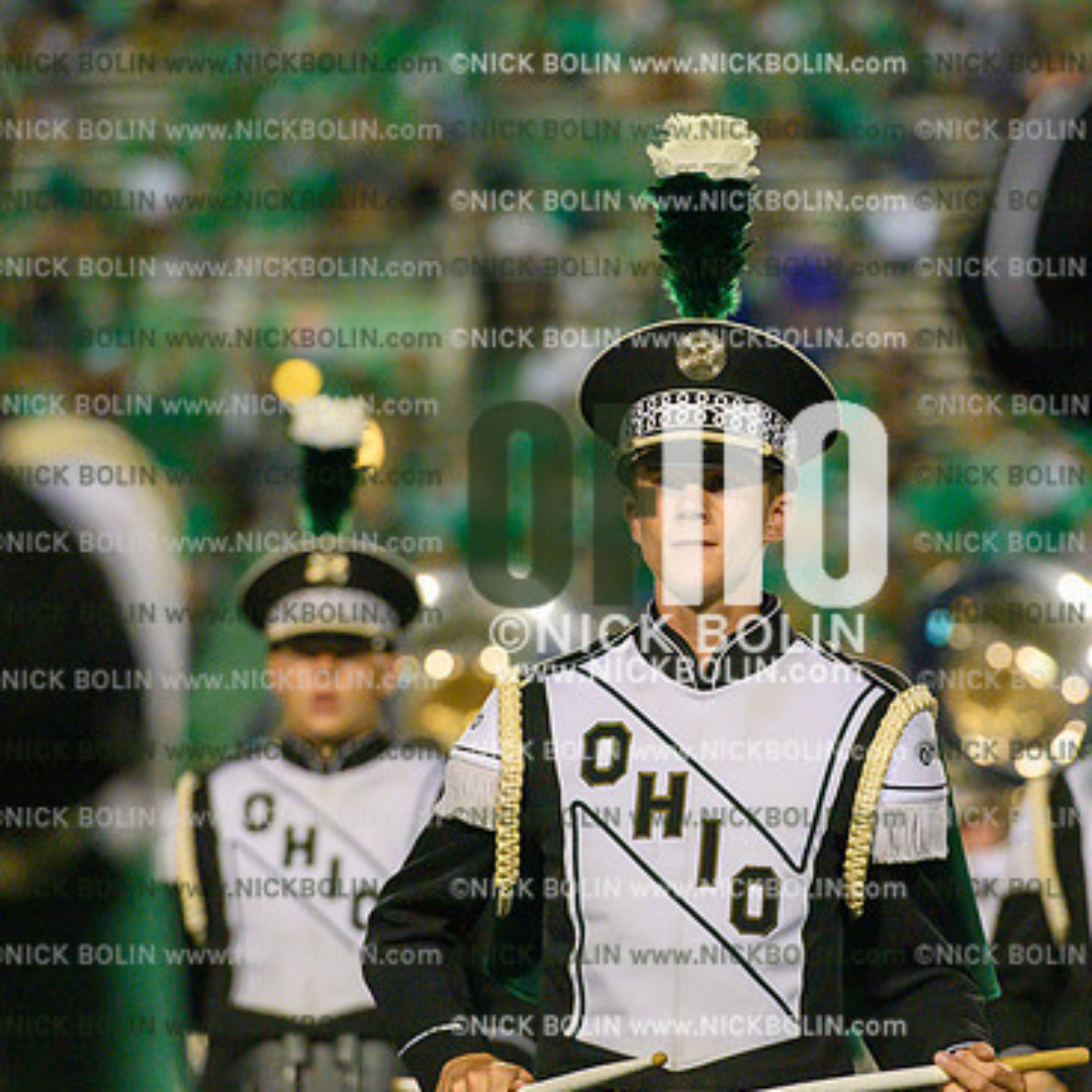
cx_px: 677
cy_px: 545
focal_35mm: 268
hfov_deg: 6.5
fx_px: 9565
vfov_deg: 6.5
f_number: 4
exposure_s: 1/1600
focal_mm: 200
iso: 10000
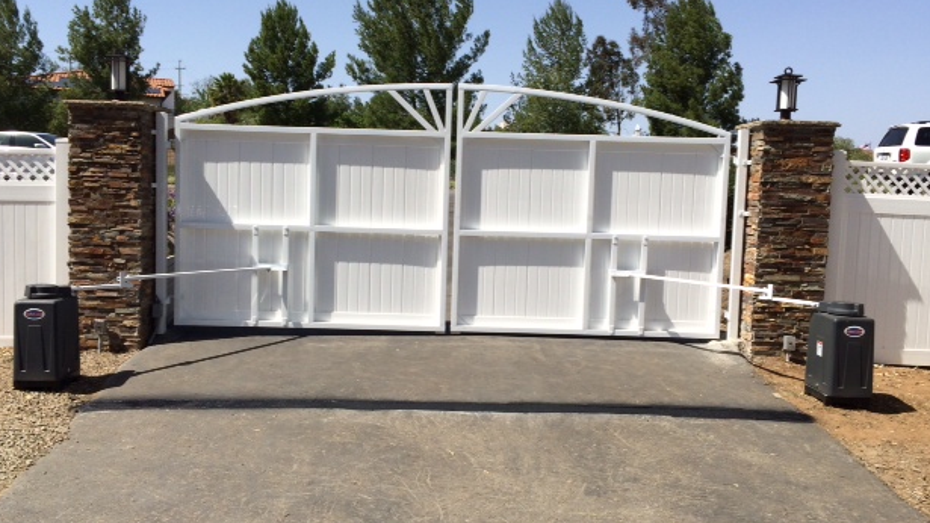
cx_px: 461
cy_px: 254
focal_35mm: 34
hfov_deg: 58.0
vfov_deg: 34.7
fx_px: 838
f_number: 2.2
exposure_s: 1/2415
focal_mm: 4.12
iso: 32
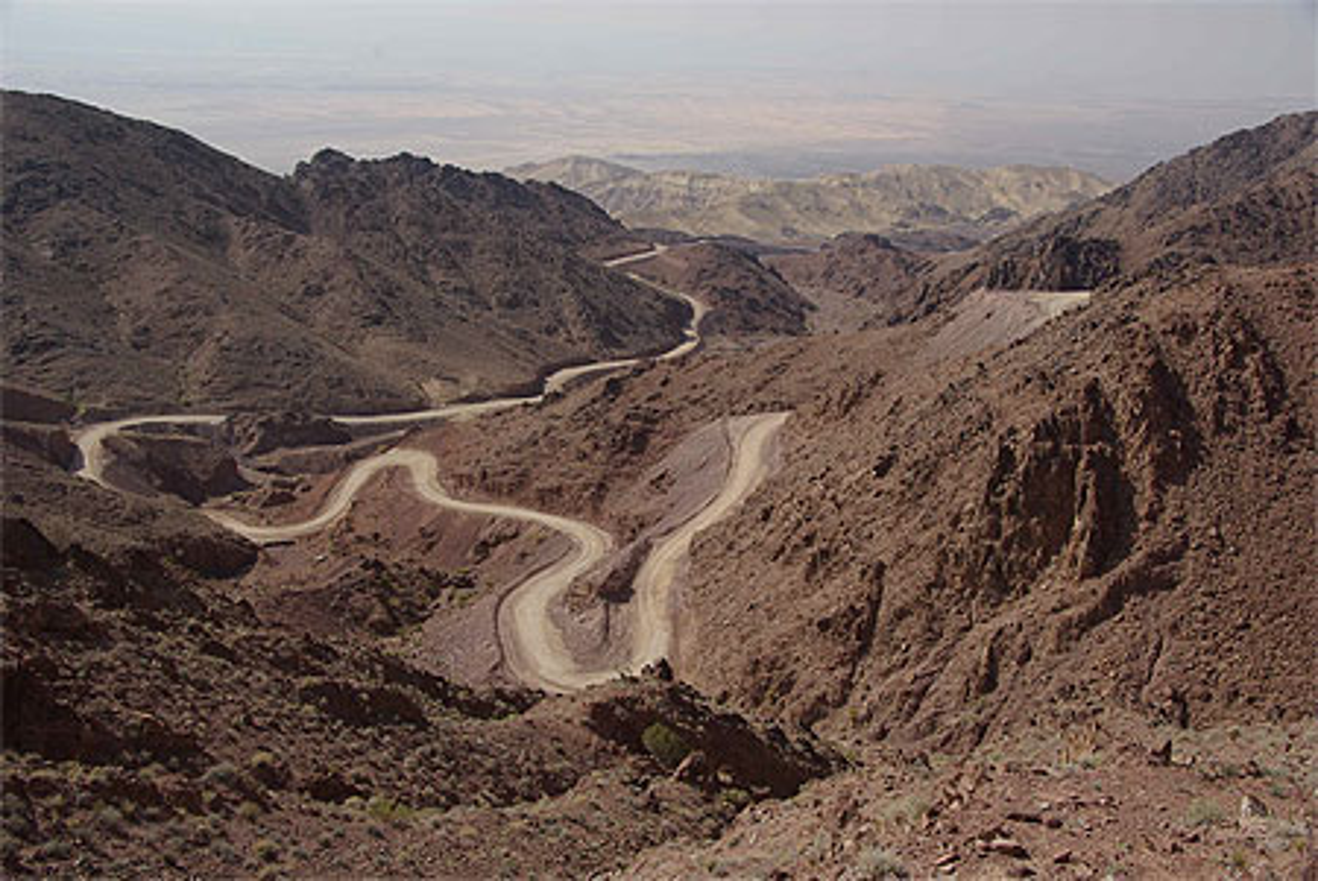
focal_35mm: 35
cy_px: 440
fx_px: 1271
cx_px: 659
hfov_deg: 54.8
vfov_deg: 38.2
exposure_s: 1/180
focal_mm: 23.13
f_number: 11
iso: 100
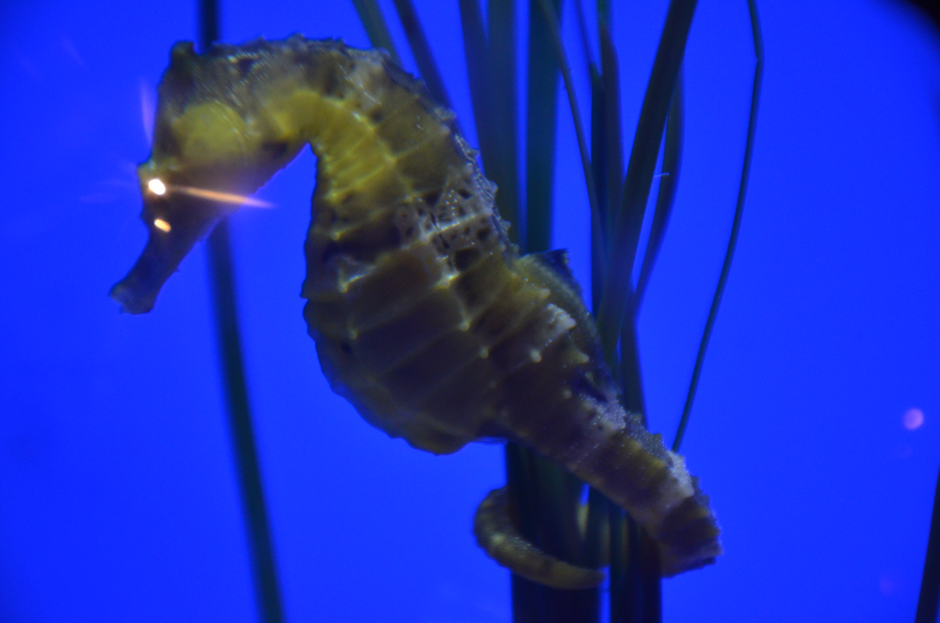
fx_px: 5081
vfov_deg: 7.0
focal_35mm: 195
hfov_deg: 10.6
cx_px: 470
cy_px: 312
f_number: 5.6
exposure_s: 1/25
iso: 1600
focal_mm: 130
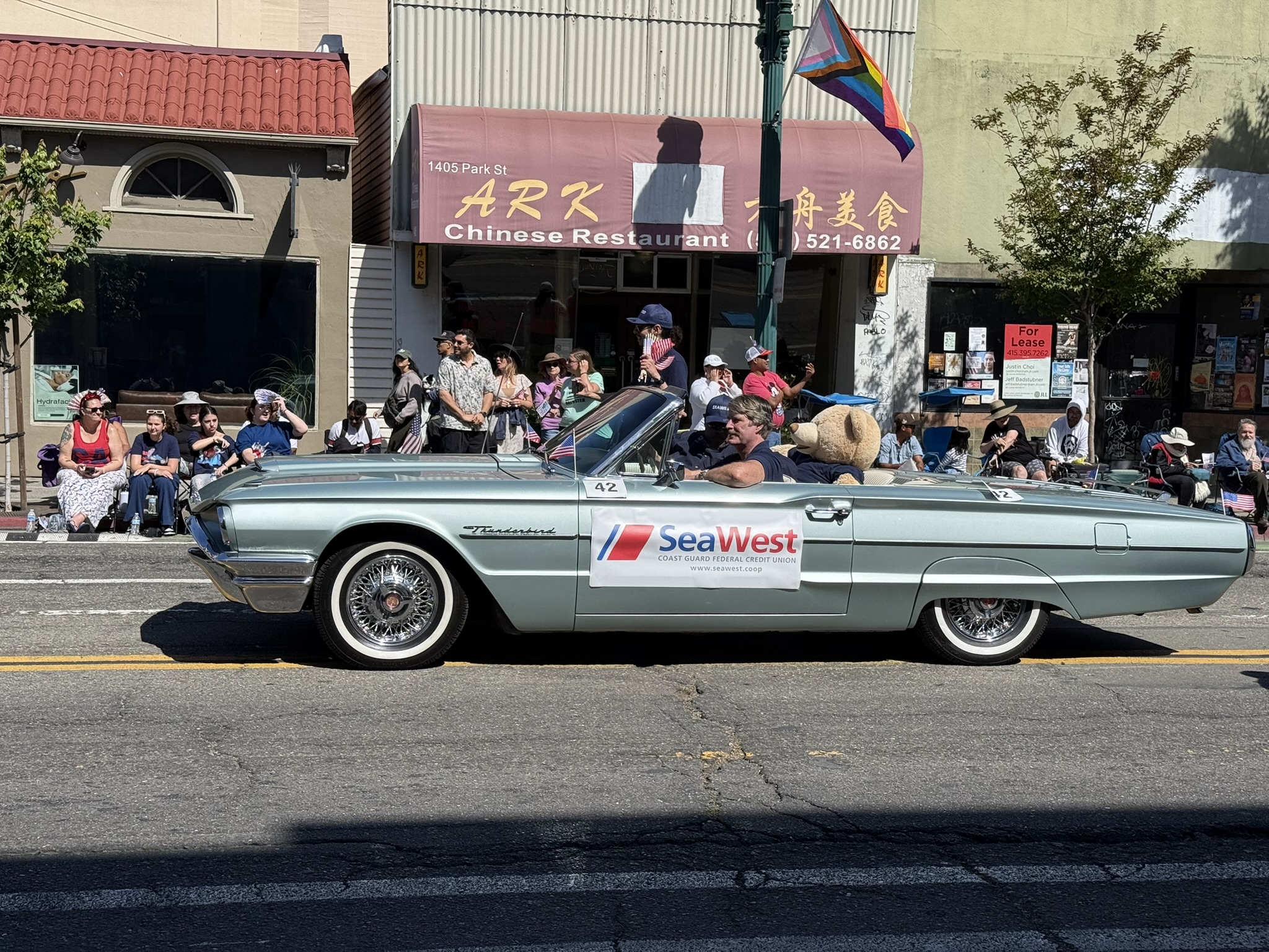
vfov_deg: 30.3
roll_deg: -1.1
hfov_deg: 39.7
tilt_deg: -4.2
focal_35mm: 48
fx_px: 1760
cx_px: 634
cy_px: 476
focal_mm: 6.76
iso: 64
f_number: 1.78
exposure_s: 1/6024
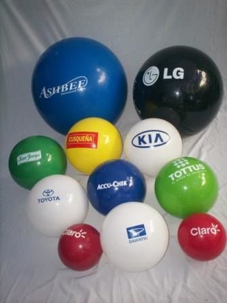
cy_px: 152
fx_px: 315
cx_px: 114
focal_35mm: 36
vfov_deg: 51.4
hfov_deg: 39.7
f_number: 4.5
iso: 140
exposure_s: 1/60
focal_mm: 6
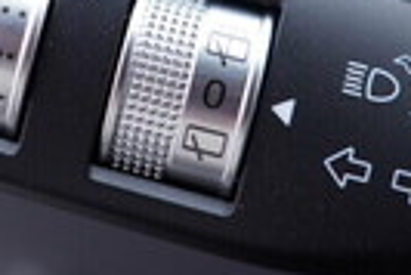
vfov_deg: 9.2
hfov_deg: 13.7
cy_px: -17
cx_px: 108
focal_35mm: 149
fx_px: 1703
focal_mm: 24
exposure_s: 1/40
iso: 160
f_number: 2.8
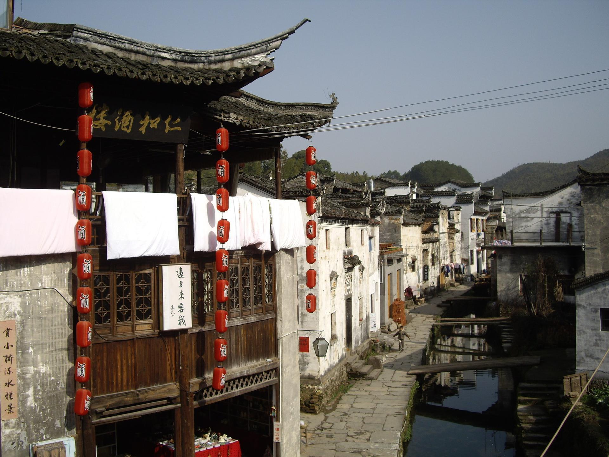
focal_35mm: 38
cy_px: 228
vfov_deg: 37.7
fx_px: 669
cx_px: 304
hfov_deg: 49.0
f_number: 8
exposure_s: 1/160
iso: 64
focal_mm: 7.9
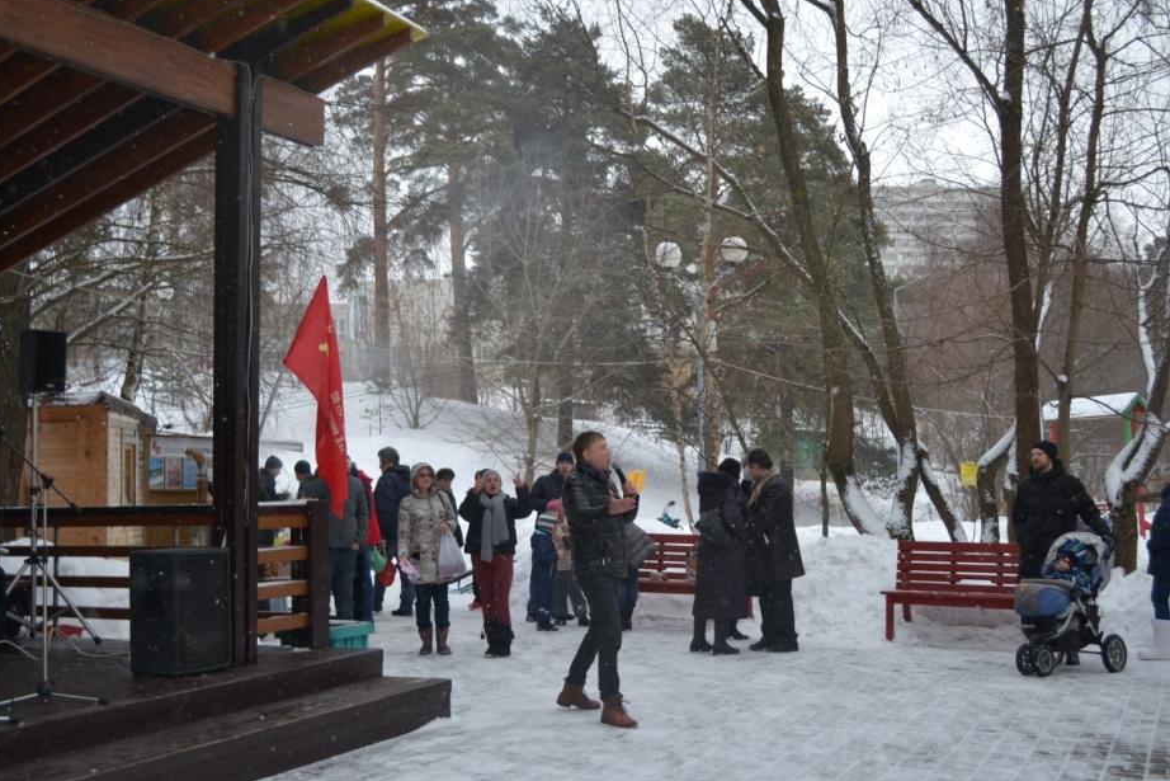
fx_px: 1300
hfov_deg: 48.4
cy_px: 384
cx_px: 562
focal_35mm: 40
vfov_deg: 33.4
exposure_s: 1/250
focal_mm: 24
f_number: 4
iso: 100
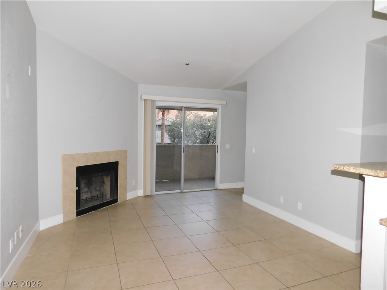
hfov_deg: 73.9
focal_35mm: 23
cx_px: 194
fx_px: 257
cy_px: 145
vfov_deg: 58.9
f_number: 3
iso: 280
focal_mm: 4
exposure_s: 1/30
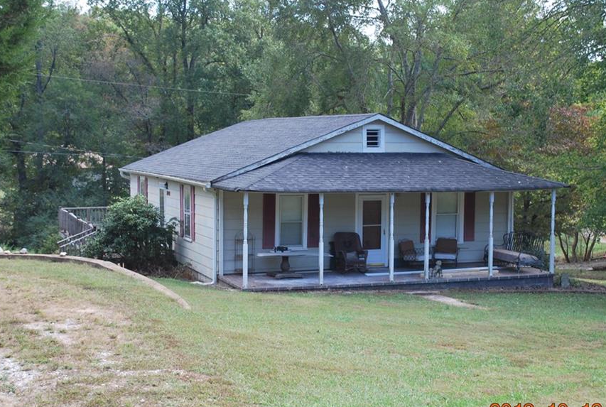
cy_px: 204
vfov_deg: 25.2
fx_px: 911
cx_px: 308
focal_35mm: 54
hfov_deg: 36.8
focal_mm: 30
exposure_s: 1/125
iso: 140
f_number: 5.6
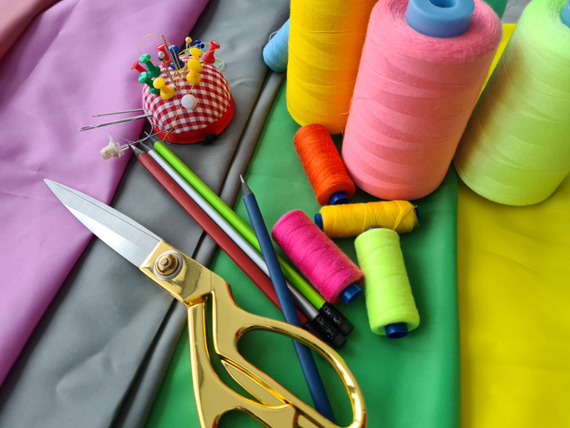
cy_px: 214
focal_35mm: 26
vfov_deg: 53.0
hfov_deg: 67.3
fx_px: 428
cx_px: 285
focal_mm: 5.4
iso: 100
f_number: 1.8
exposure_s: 1/100
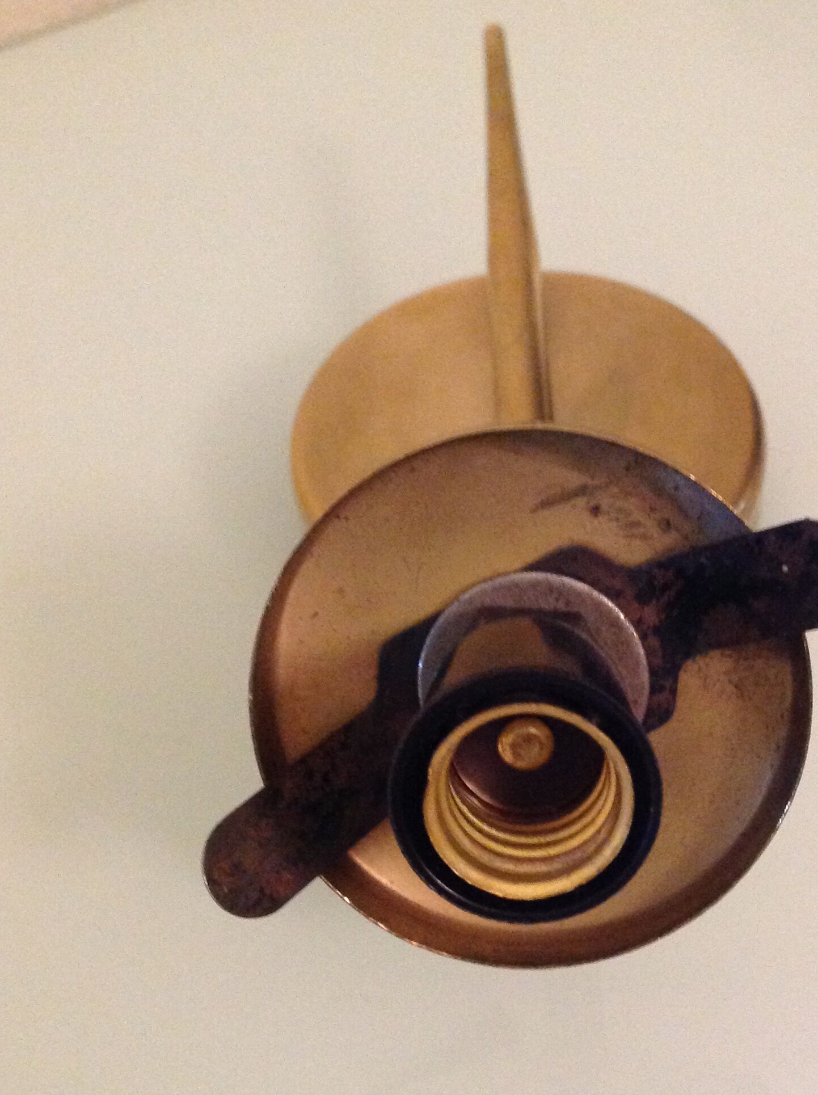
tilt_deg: -47.5
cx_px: 517
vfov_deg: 40.2
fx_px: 1484
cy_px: 689
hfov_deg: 30.7
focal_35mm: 47
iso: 500
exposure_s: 1/17
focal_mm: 4.28
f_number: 2.4
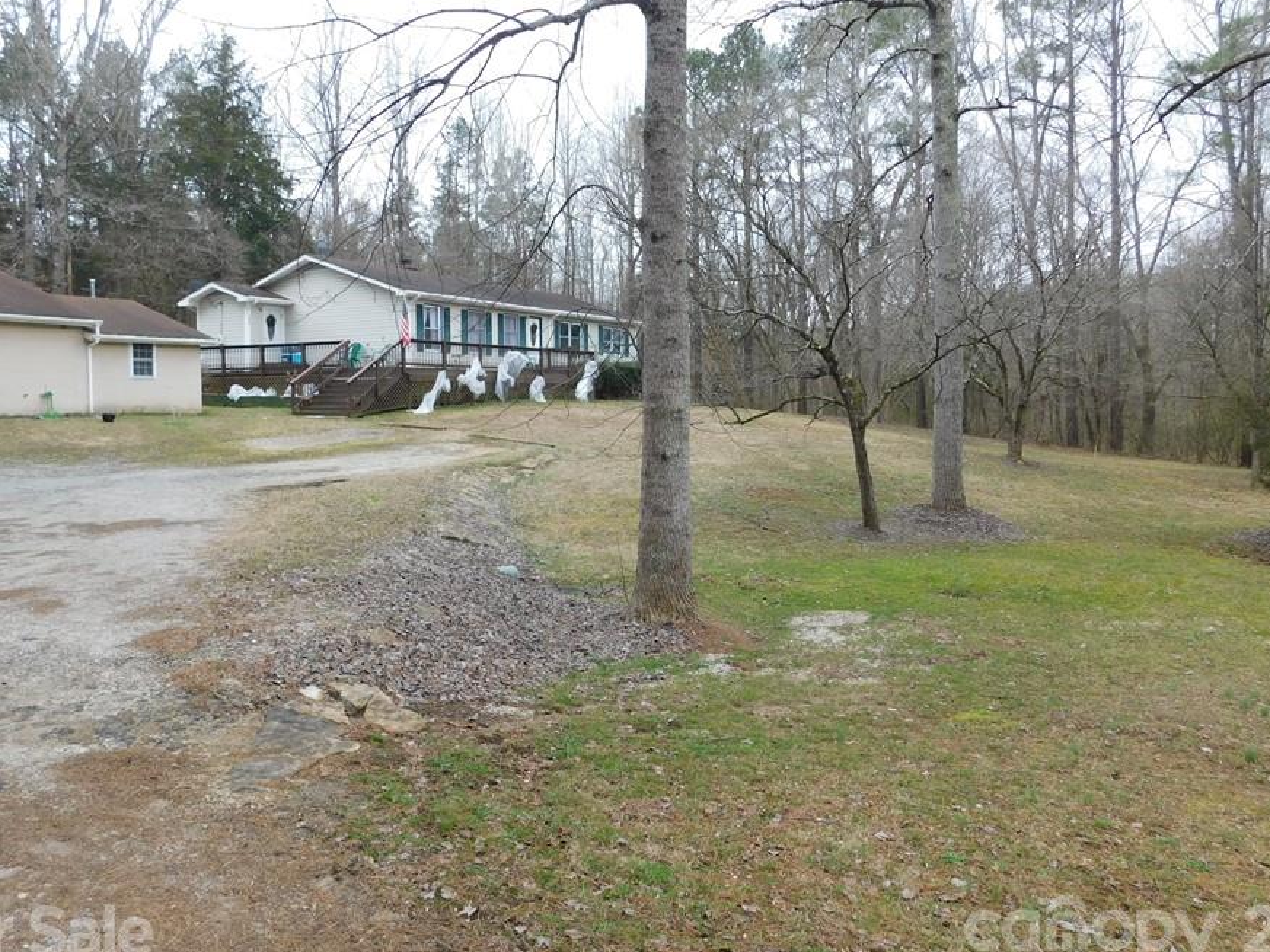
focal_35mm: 27
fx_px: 991
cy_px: 443
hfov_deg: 65.3
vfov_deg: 51.3
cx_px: 651
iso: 125
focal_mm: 4
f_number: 3
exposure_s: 1/100
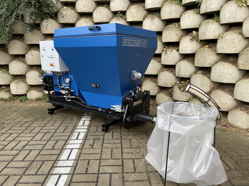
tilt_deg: -10.9
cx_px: 124
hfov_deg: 67.3
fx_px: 187
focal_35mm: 26
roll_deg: -0.2
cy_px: 93
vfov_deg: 53.1
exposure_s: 1/101
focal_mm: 4.2
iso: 125
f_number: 1.6
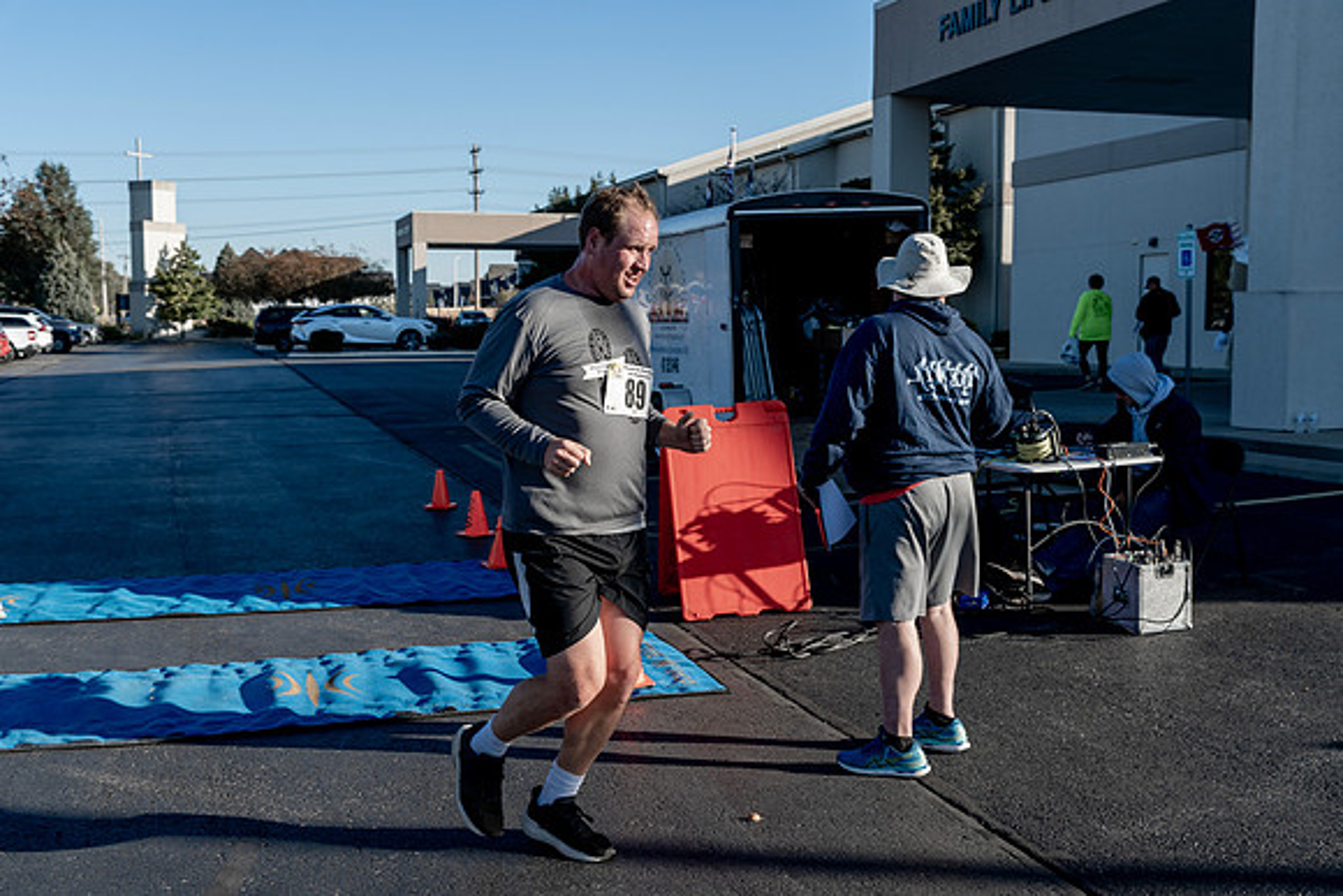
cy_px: 448
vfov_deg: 34.2
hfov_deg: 49.5
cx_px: 672
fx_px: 1455
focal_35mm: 39
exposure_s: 1/500
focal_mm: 39
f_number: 5
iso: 125
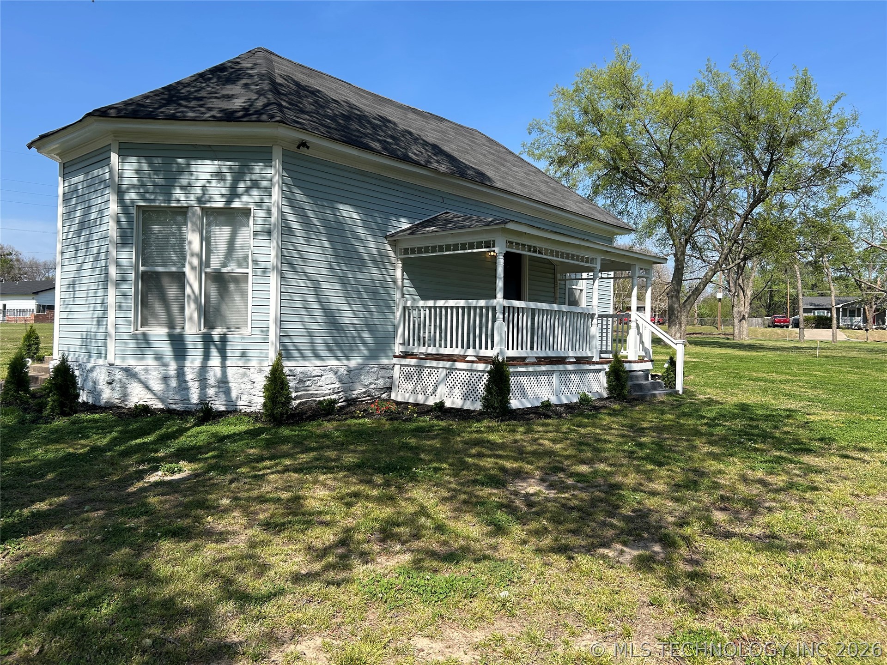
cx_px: 444
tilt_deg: -0.3
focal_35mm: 26
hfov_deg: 67.3
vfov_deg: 53.1
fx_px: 666
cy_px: 332
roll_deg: -1.9
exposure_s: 1/3356
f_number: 1.5
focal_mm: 5.7
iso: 50
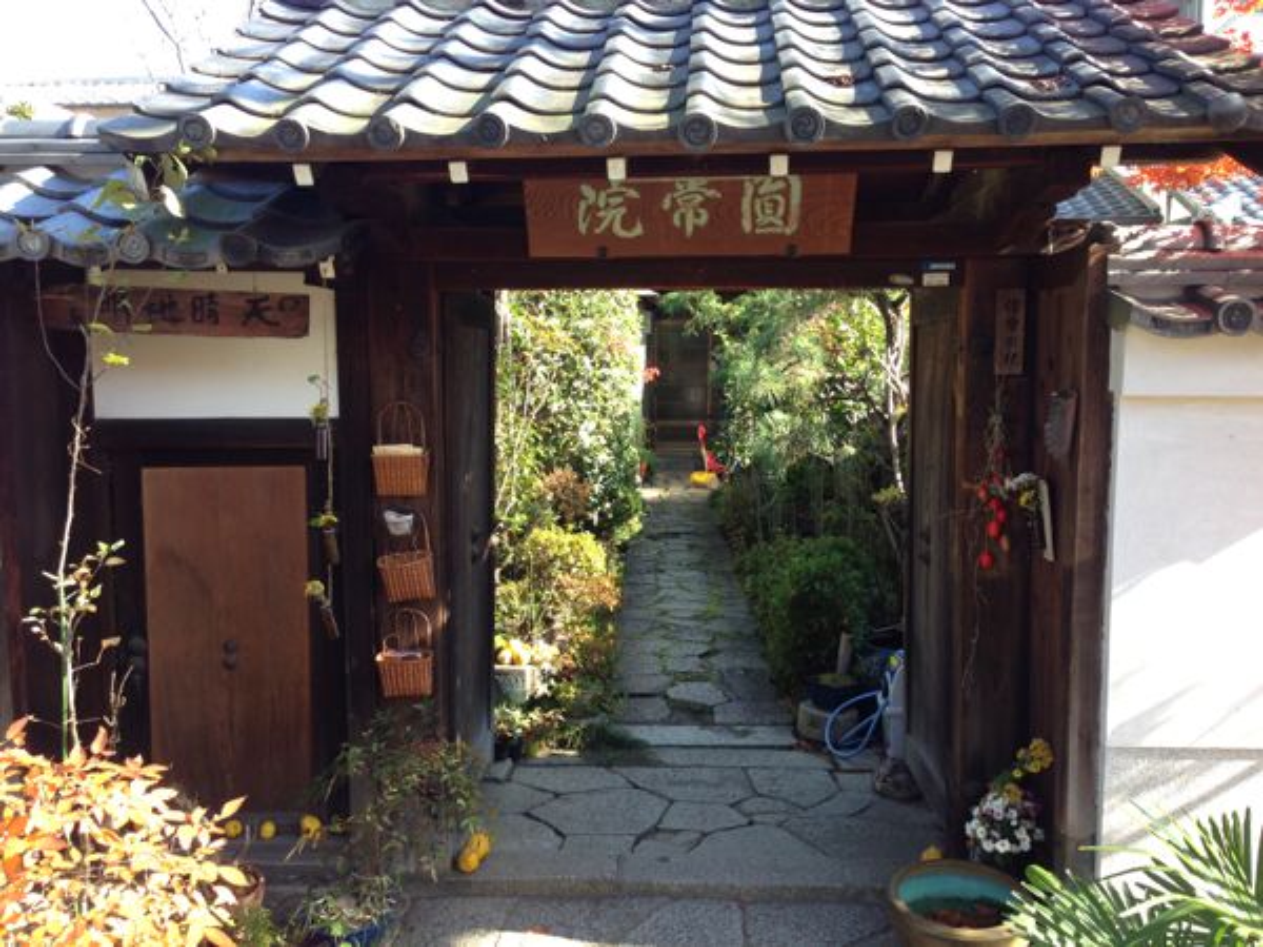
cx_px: 632
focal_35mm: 33
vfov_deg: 42.9
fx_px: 1204
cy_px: 474
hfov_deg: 55.4
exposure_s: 1/140
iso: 50
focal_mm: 4.13
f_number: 2.4
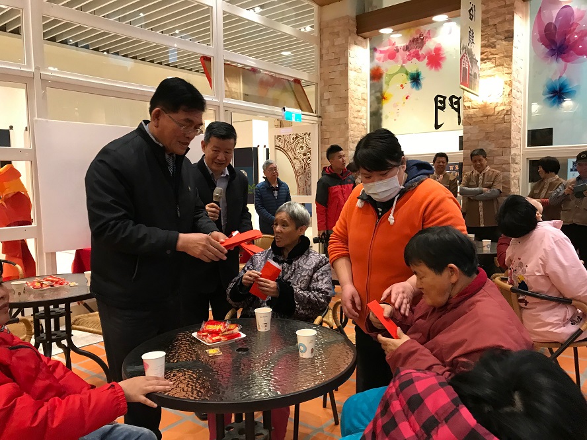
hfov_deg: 63.4
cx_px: 294
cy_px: 220
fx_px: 475
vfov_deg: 49.7
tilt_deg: -4.7
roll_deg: +0.4
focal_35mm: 28
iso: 64
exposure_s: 1/15
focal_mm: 3.99
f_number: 1.8
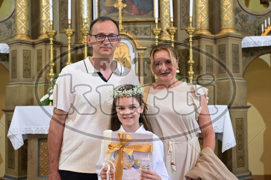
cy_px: 90
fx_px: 339
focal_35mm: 45
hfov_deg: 43.6
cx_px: 136
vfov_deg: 29.8
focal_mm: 45
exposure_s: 1/125
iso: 5000
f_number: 4.5
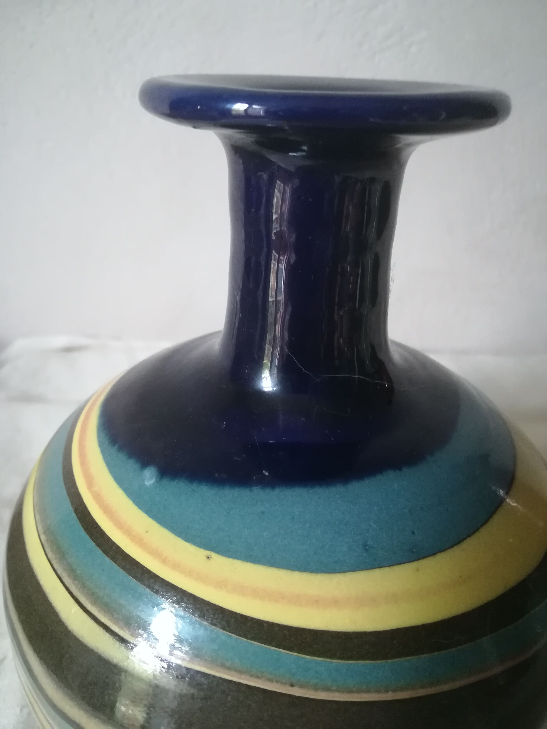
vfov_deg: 67.3
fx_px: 548
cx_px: 274
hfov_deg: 53.1
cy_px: 364
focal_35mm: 26
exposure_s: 1/25
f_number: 2.2
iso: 500
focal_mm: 3.83
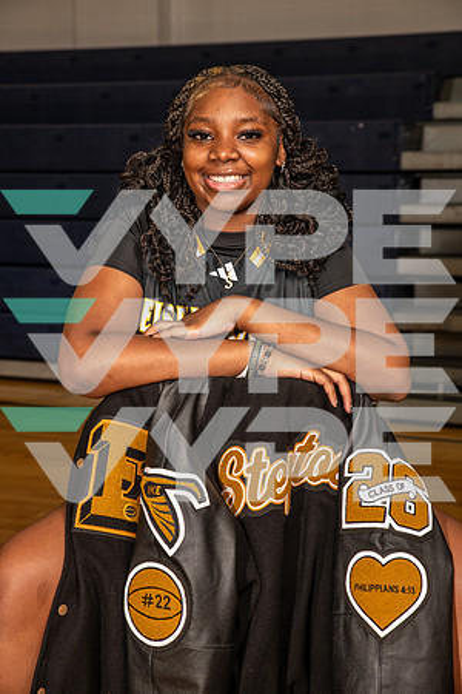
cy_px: 347
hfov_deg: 19.5
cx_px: 231
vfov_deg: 28.8
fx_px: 1347
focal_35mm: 70
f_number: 7.1
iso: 400
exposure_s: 1/320
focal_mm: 70
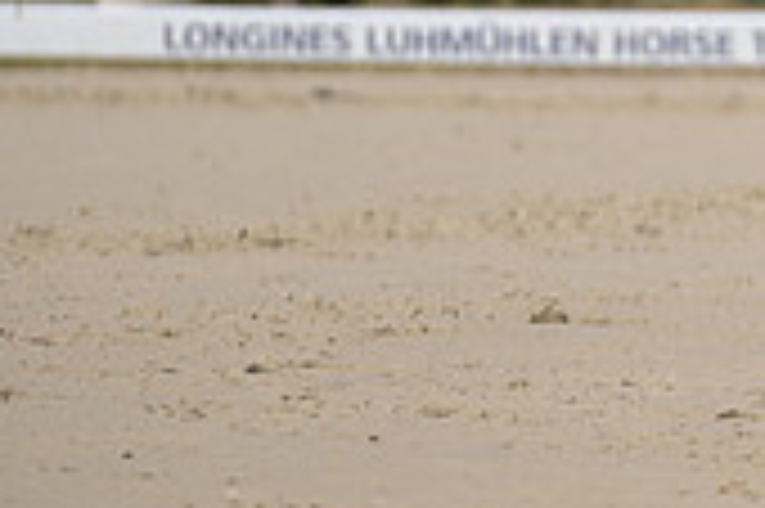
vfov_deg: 1.0
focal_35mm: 1366
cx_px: 1300
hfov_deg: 1.5
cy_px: -353
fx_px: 28999
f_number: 5
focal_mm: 400
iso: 180
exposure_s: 1/1250
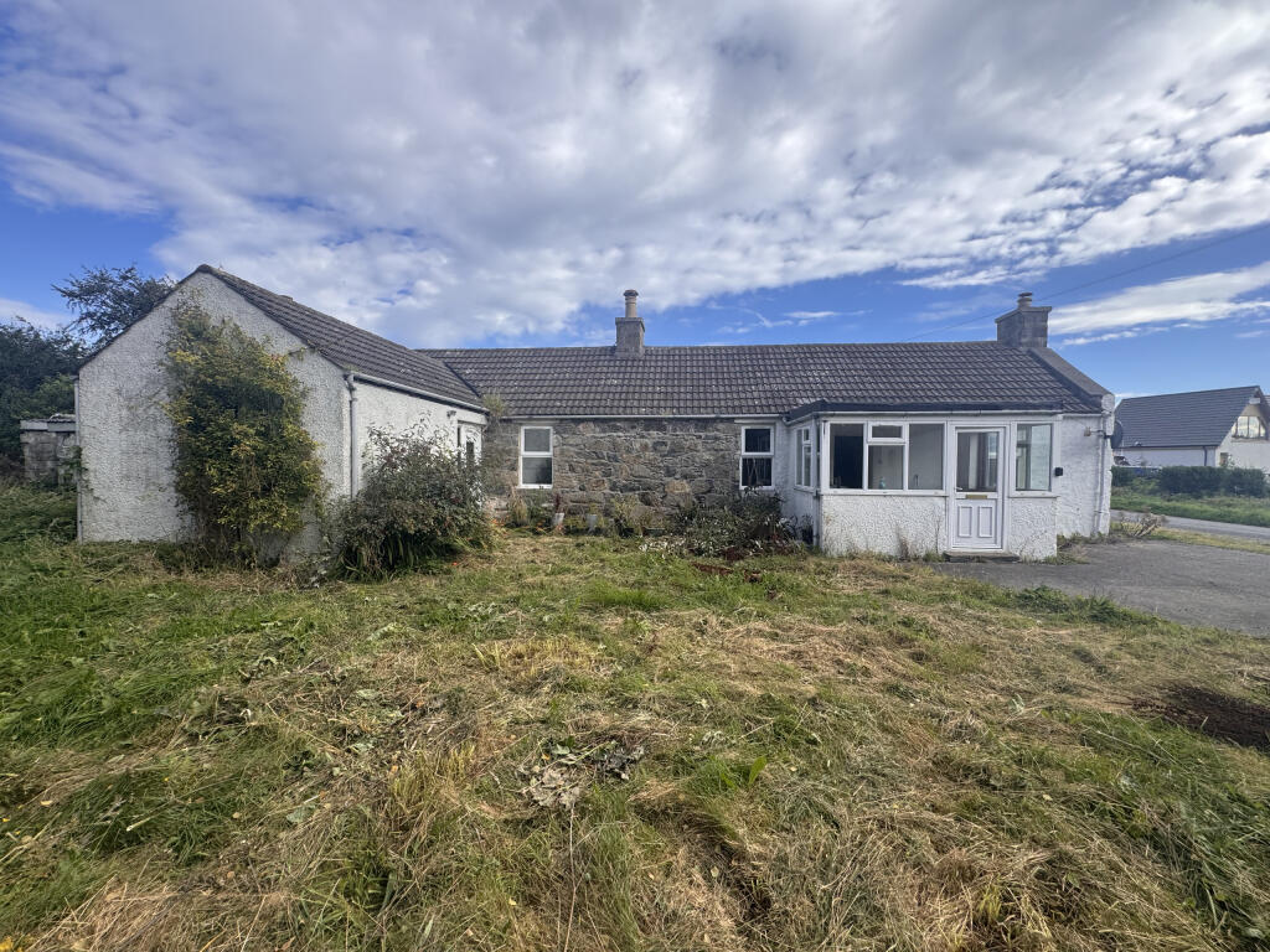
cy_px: 476
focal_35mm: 14
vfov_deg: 85.7
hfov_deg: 102.1
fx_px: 514
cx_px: 635
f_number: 2.2
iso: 40
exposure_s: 1/831
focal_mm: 2.22
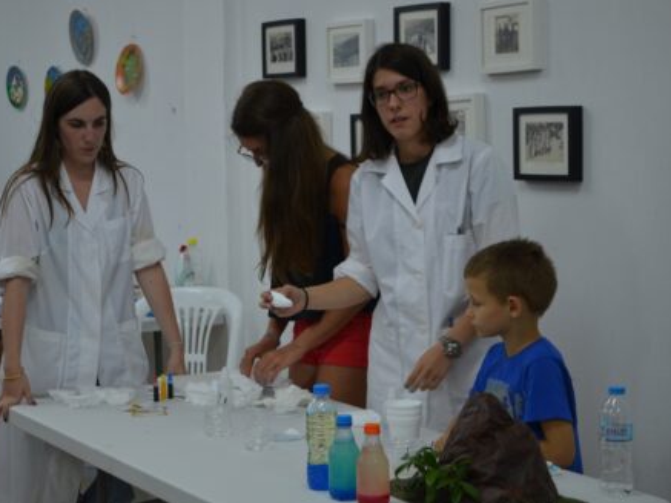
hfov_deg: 24.7
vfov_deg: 18.7
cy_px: 252
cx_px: 292
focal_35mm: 79
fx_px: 1532
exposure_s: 1/30
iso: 400
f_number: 5.6
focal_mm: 48
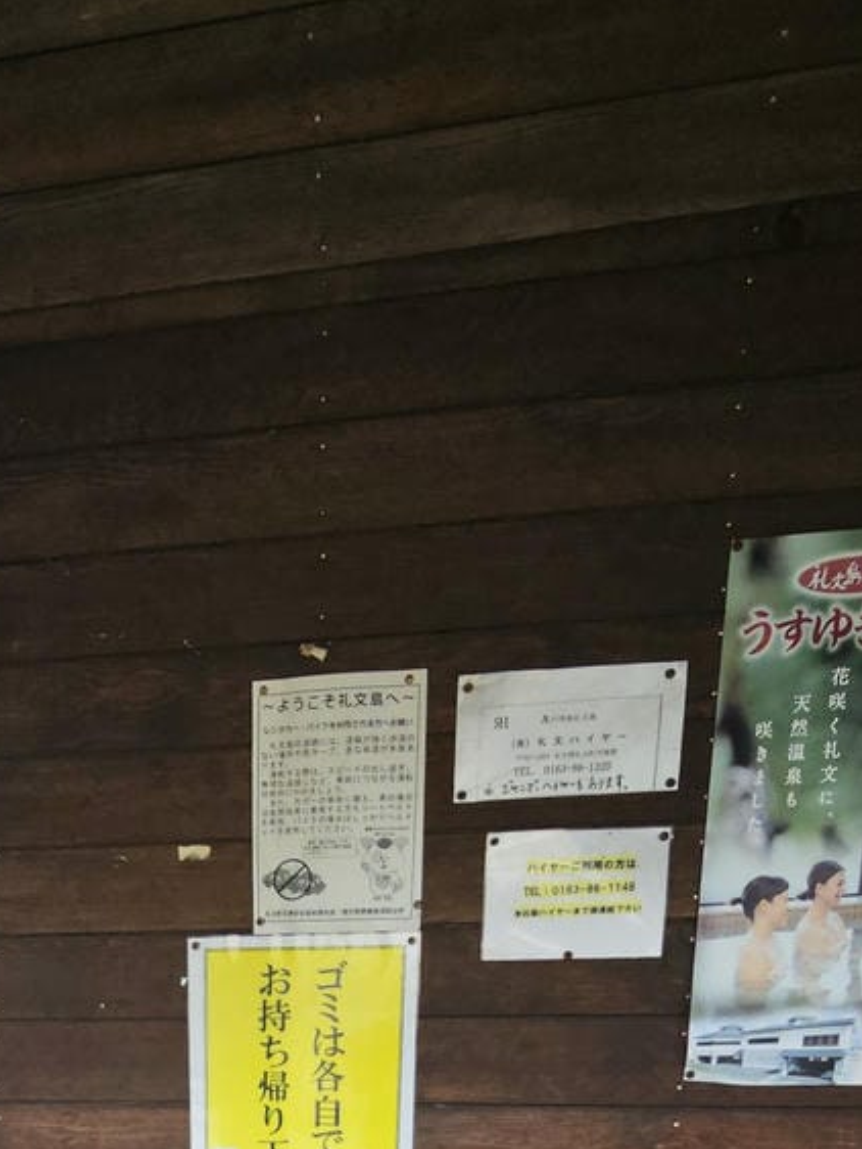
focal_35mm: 37
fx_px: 1228
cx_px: 151
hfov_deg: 37.1
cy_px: 1355
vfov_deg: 38.3
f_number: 2.2
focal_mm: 2.2
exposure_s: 1/120
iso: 50
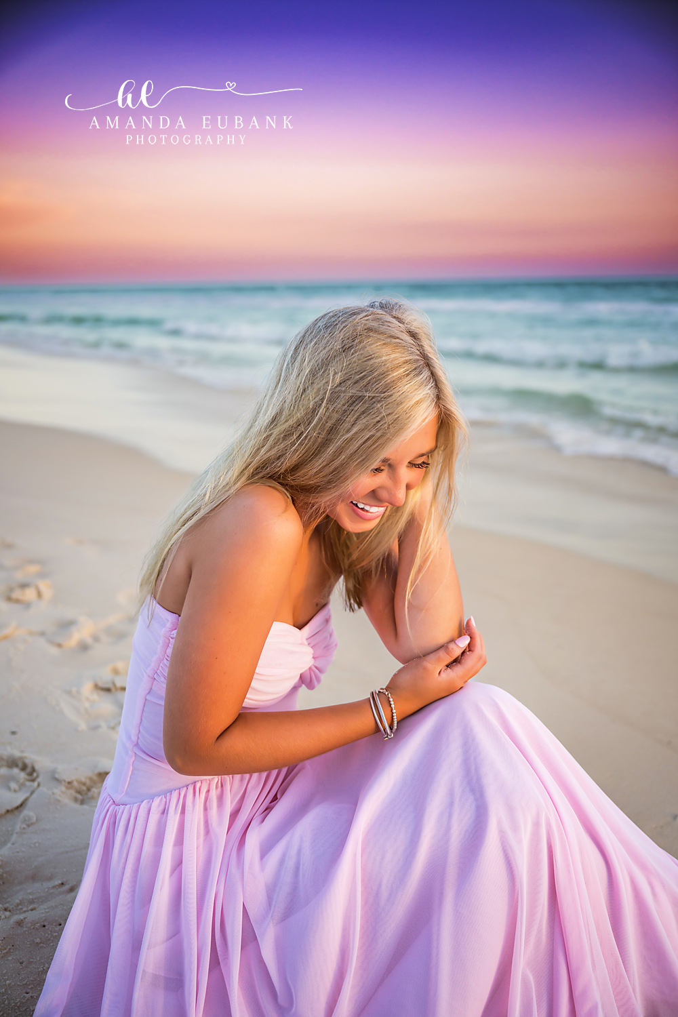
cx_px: 339
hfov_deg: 40.5
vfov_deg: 58.0
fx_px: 918
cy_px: 508
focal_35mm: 32
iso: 250
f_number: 2.8
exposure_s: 1/800
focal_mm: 32.5
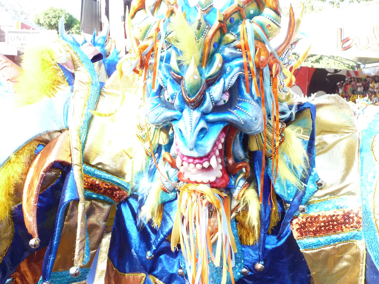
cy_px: 142
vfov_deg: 38.7
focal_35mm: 37
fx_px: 405
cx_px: 190
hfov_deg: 50.1
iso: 320
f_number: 2.8
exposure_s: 1/250
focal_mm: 4.8
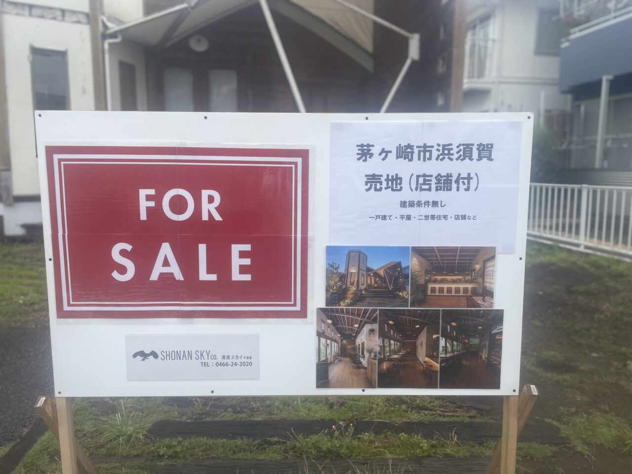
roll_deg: +0.0
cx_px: 316
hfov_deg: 67.3
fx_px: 475
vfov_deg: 53.1
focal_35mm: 26
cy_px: 237
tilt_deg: -8.3
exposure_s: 1/988
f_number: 1.6
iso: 50
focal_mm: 4.2
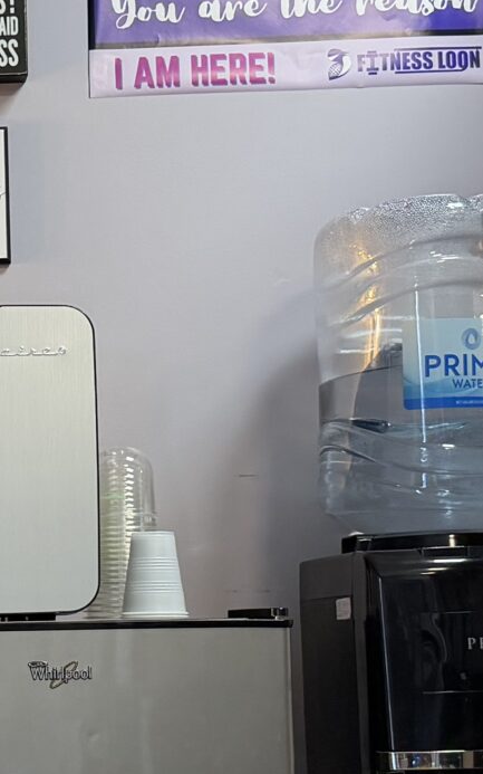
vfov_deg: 21.9
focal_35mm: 94
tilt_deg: +2.0
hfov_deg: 13.4
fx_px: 1980
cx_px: -143
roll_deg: +2.2
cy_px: 571
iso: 160
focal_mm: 6.76
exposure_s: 1/60
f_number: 1.78
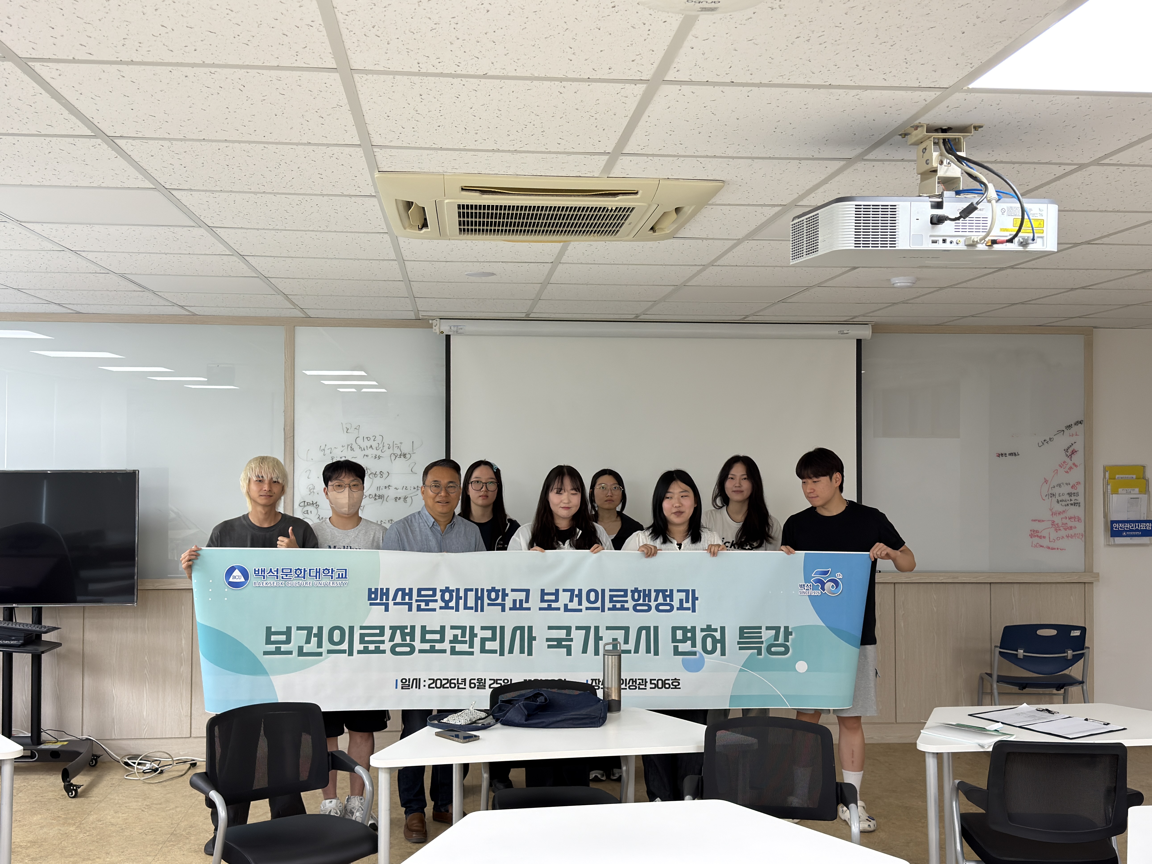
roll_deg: +0.3
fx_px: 1265
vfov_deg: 37.7
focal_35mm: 38
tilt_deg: +0.5
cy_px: 432
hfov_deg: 49.0
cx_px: 576
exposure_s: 1/120
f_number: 1.78
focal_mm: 6.76
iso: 125
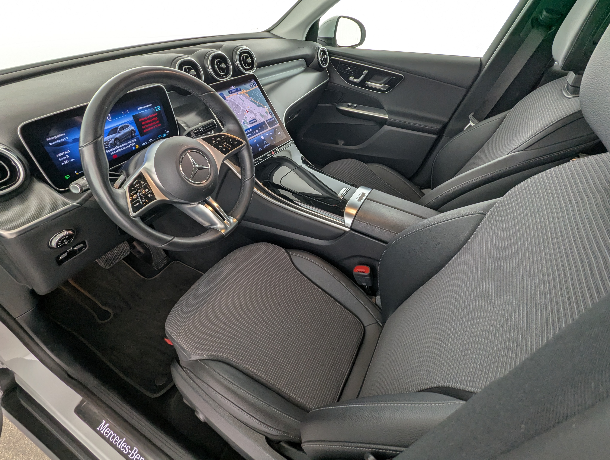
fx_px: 282
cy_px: 230
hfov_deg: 94.4
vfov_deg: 78.2
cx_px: 305
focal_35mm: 16
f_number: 2.2
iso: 90
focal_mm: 2.35
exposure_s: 1/51.8
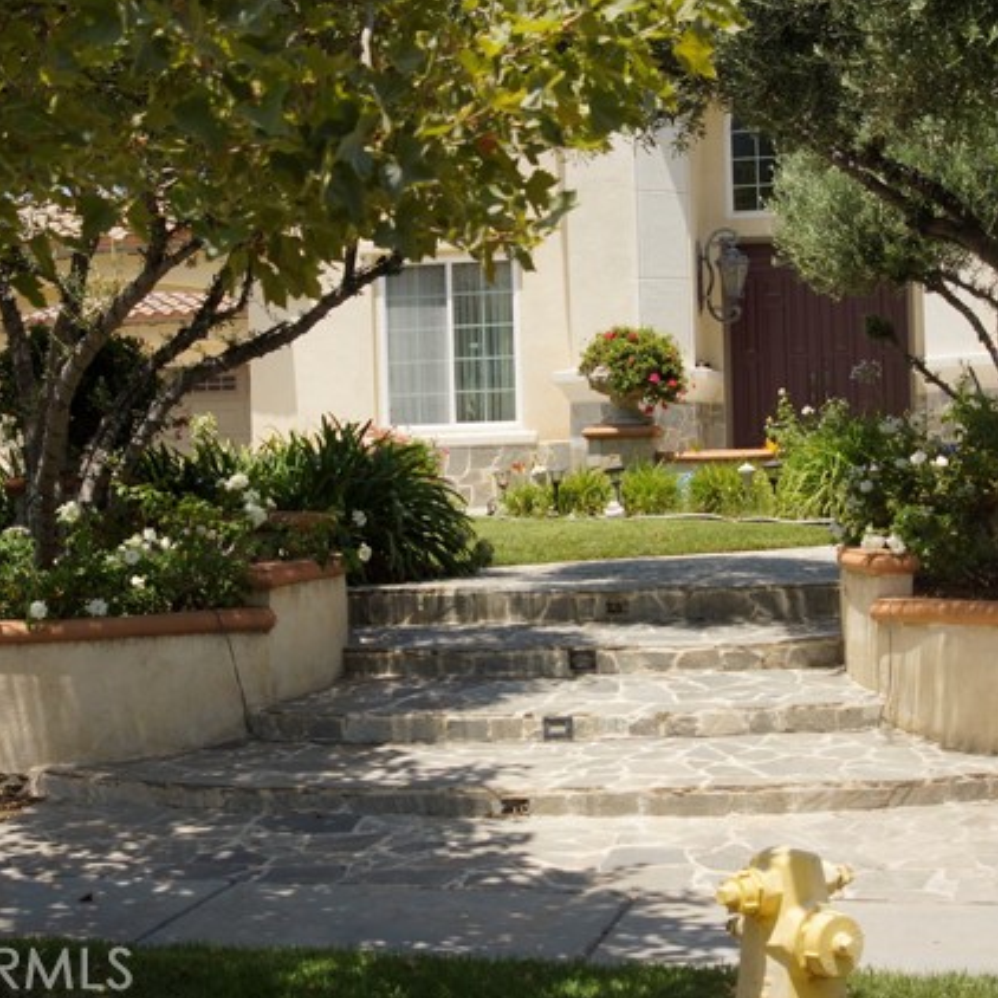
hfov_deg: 25.5
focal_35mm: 68
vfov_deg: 25.5
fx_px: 2206
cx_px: 487
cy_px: 498
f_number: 6.3
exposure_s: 1/400
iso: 100
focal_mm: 35
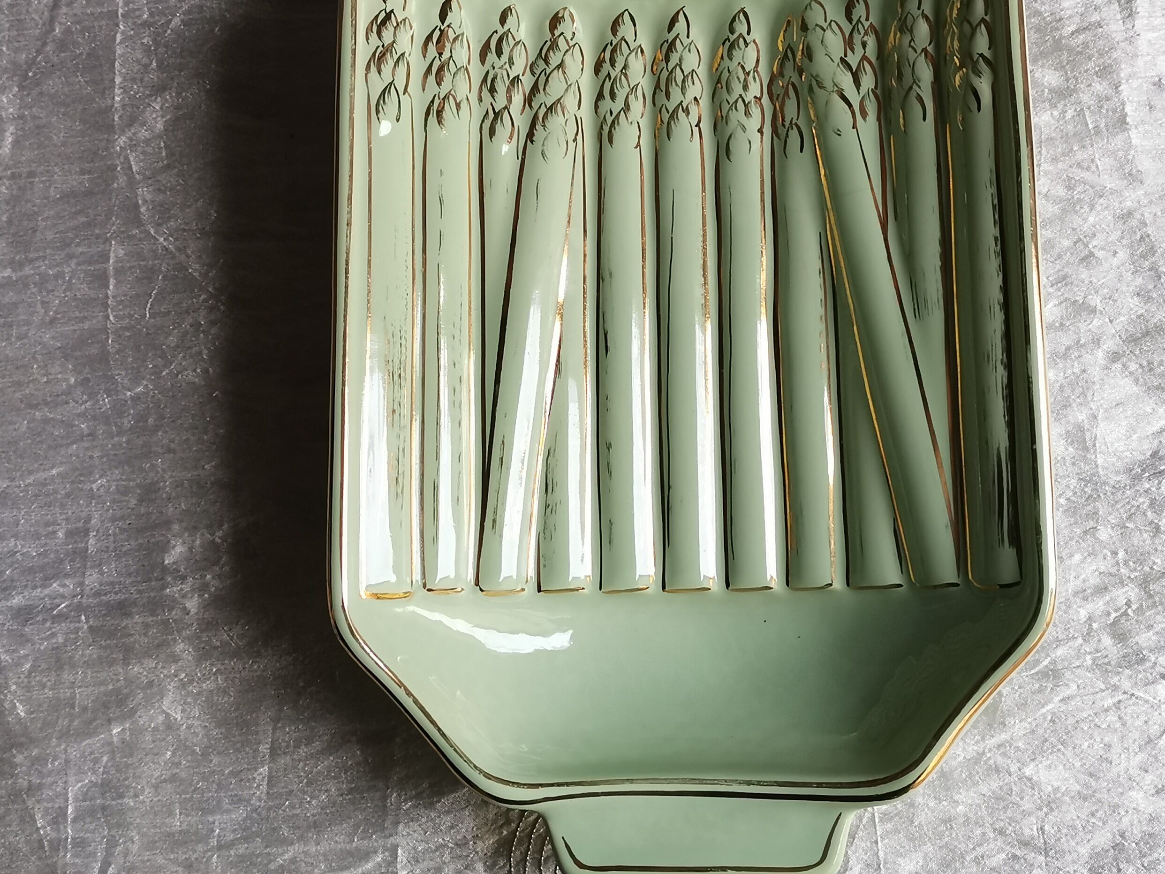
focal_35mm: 47
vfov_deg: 30.7
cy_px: 310
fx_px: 1582
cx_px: 623
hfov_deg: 40.4
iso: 320
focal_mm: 5.58
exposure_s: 1/60
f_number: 1.8
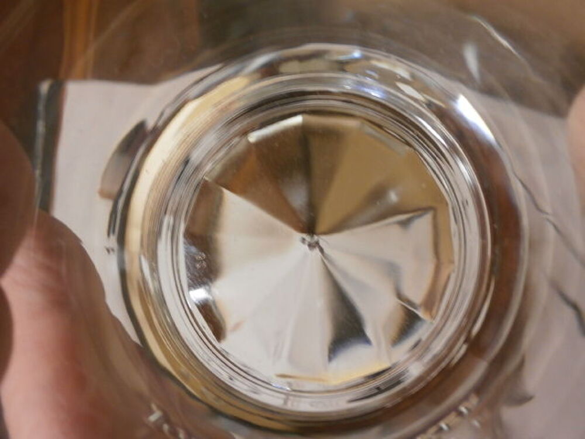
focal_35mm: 47
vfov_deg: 30.9
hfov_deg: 40.4
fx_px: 794
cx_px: 292
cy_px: 220
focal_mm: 8.3
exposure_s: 1/13
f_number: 3.4
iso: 200
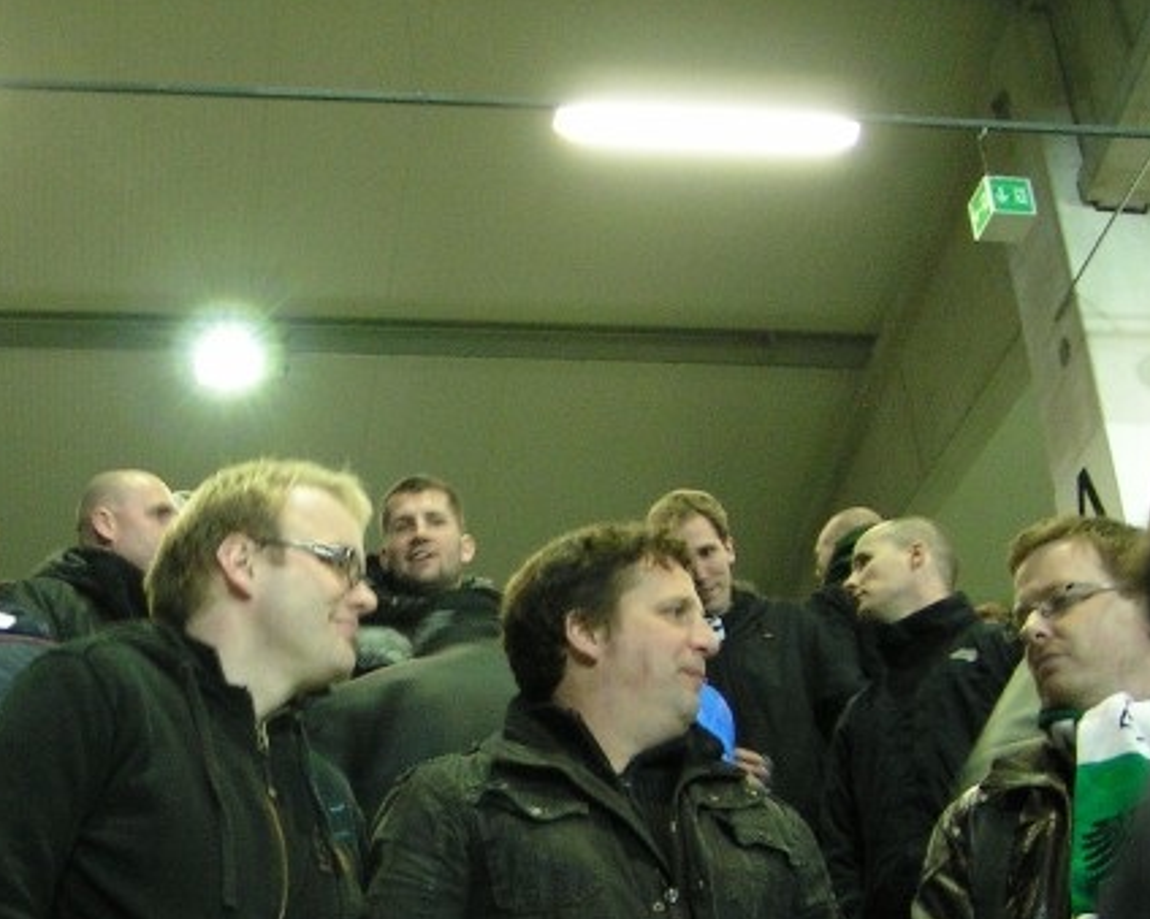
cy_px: 569
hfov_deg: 26.7
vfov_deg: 21.8
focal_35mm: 70
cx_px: 247
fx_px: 2382
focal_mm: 5.8
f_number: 2.8
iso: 200
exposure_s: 1/15
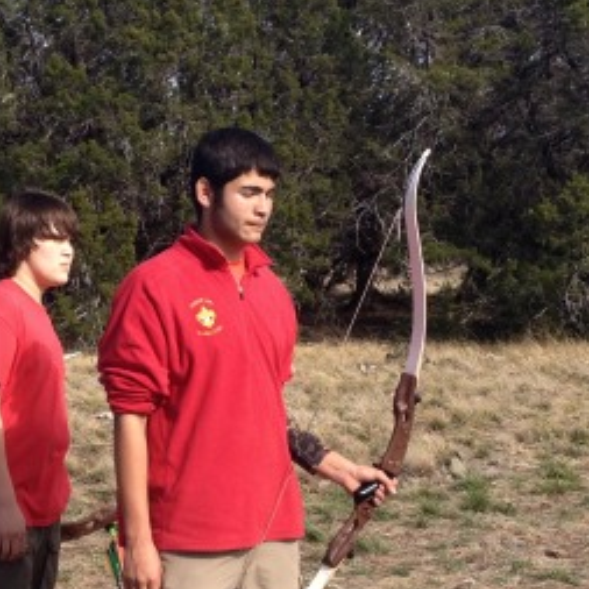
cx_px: 179
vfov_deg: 17.6
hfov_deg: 17.7
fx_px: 1887
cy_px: 456
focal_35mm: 98
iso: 50
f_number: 2.4
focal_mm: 4.28
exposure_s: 1/986
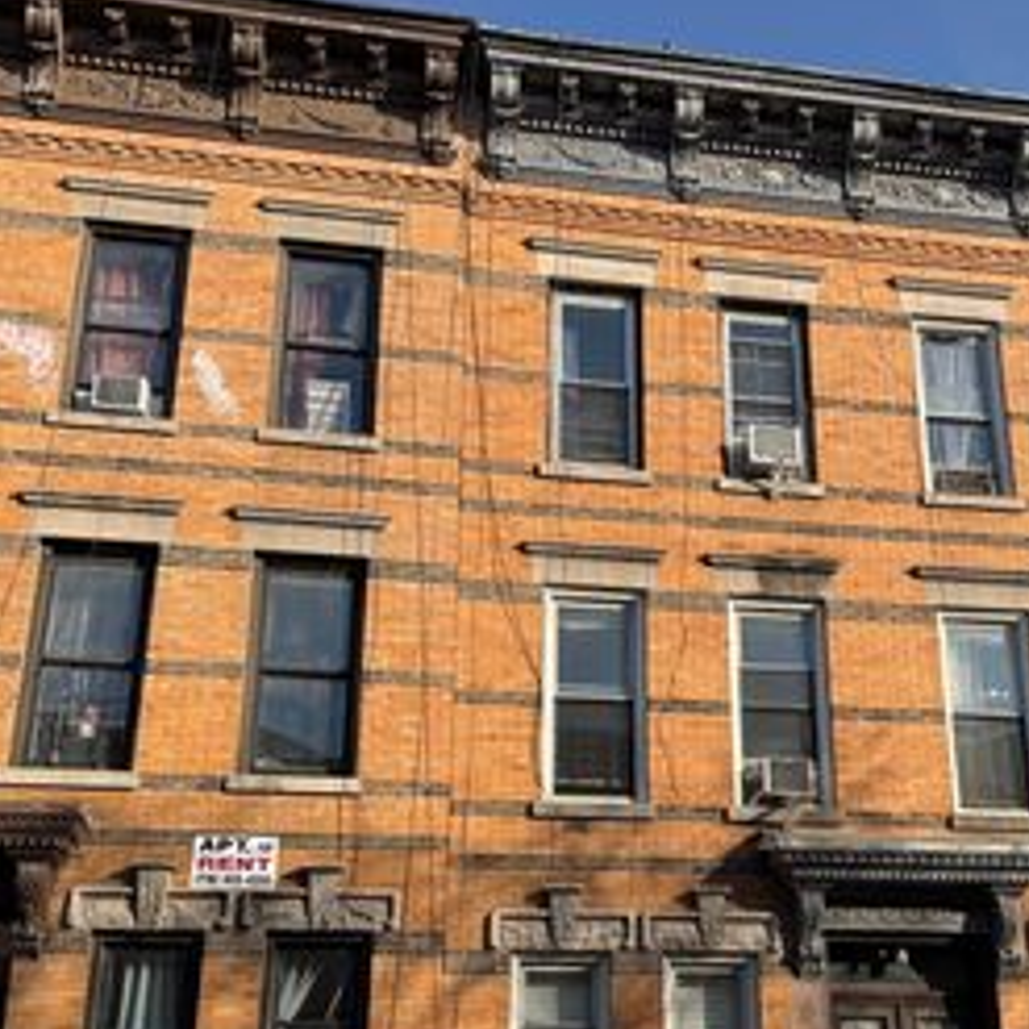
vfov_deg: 38.5
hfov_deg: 38.6
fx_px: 1446
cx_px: 700
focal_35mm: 43
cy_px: 731
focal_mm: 6.76
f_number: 1.78
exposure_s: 1/3597
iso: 80
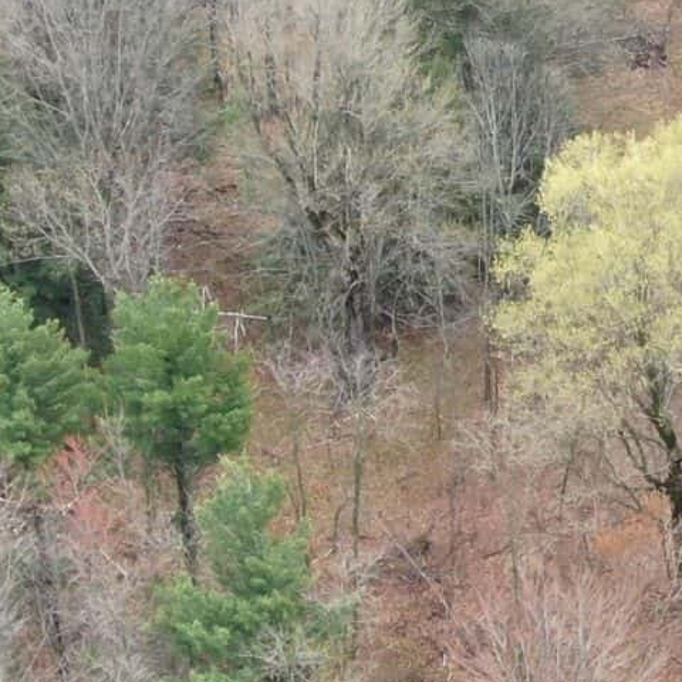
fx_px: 3990
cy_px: -37
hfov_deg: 9.5
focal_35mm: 179
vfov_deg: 9.7
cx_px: 1034
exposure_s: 1/100
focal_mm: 6.48
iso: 100
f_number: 3.4
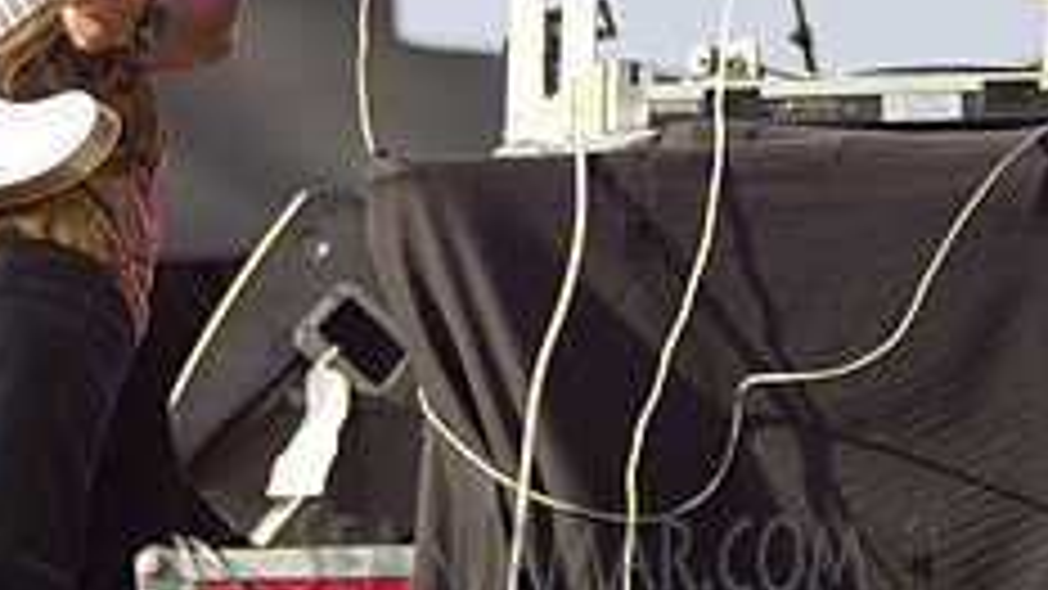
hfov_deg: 9.1
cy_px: -161
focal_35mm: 237
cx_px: 459
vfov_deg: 5.1
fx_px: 6585
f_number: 2.8
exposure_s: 1/1600
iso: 500
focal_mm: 80
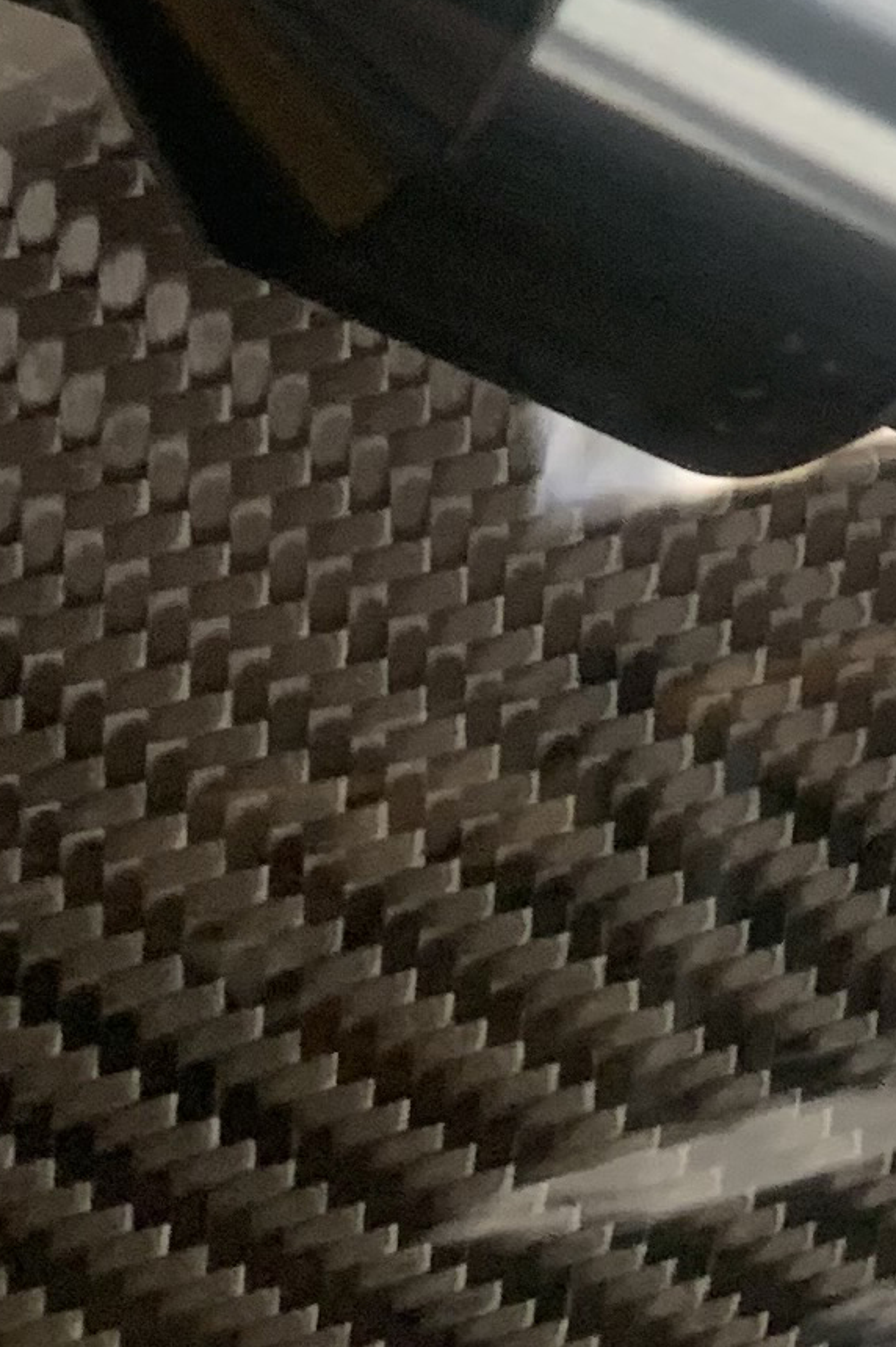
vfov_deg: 14.5
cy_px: -961
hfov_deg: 10.5
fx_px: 4745
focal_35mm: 127
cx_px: 1294
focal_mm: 4.25
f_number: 1.8
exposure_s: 1/60
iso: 160
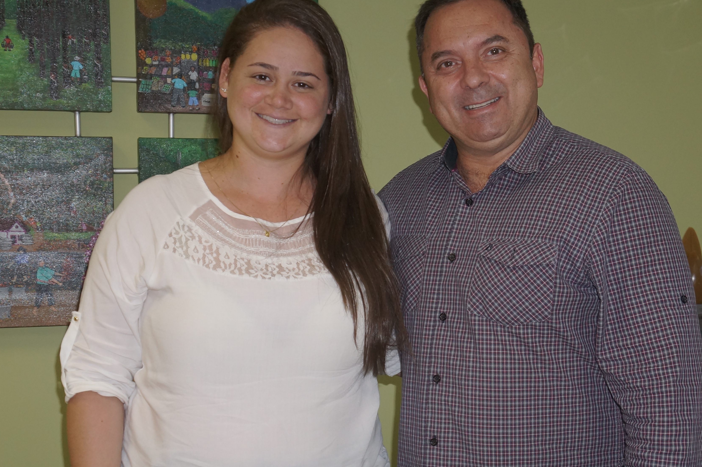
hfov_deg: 32.3
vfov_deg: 21.8
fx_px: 1208
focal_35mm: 62
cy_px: 268
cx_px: 408
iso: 800
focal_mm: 28
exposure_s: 1/160
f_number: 4
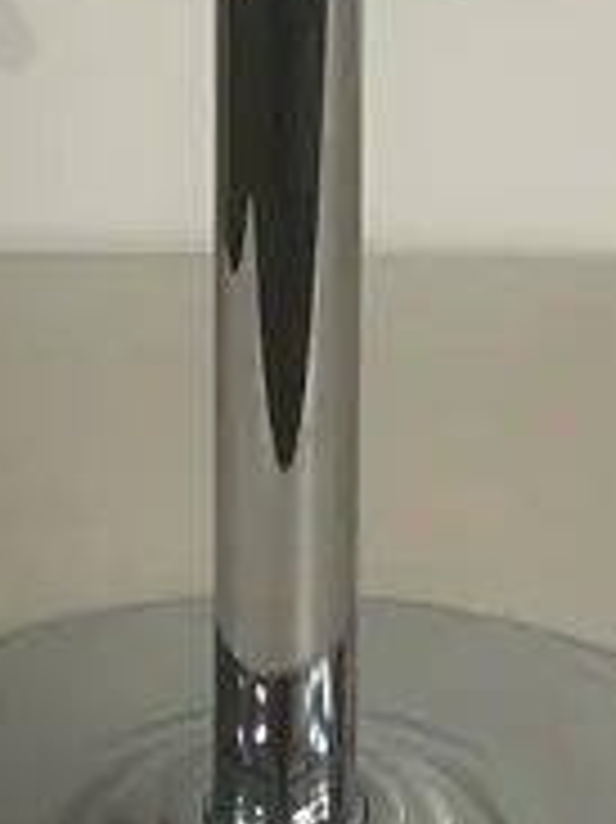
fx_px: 3729
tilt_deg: -17.1
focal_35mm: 157
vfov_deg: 12.0
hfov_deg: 9.4
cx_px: 288
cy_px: -428
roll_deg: +1.0
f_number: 1.8
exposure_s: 1/50
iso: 100
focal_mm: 3.99
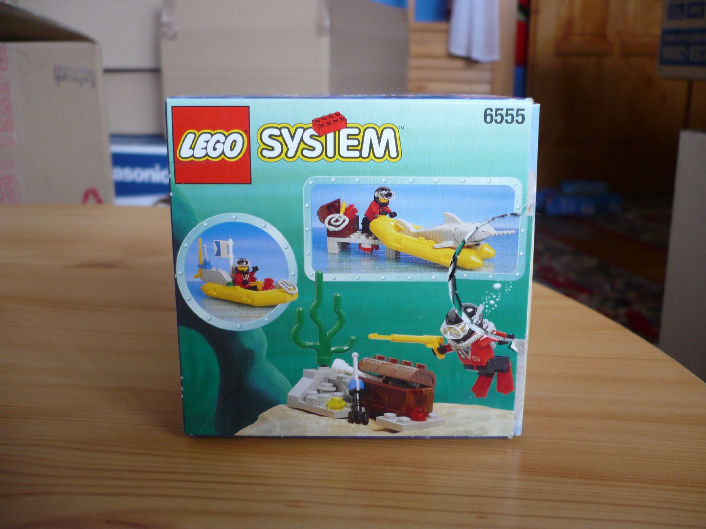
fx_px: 714
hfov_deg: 52.6
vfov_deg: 40.7
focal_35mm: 35
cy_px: 264
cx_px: 353
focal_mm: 5.8
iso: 125
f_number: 2.8
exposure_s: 1/30
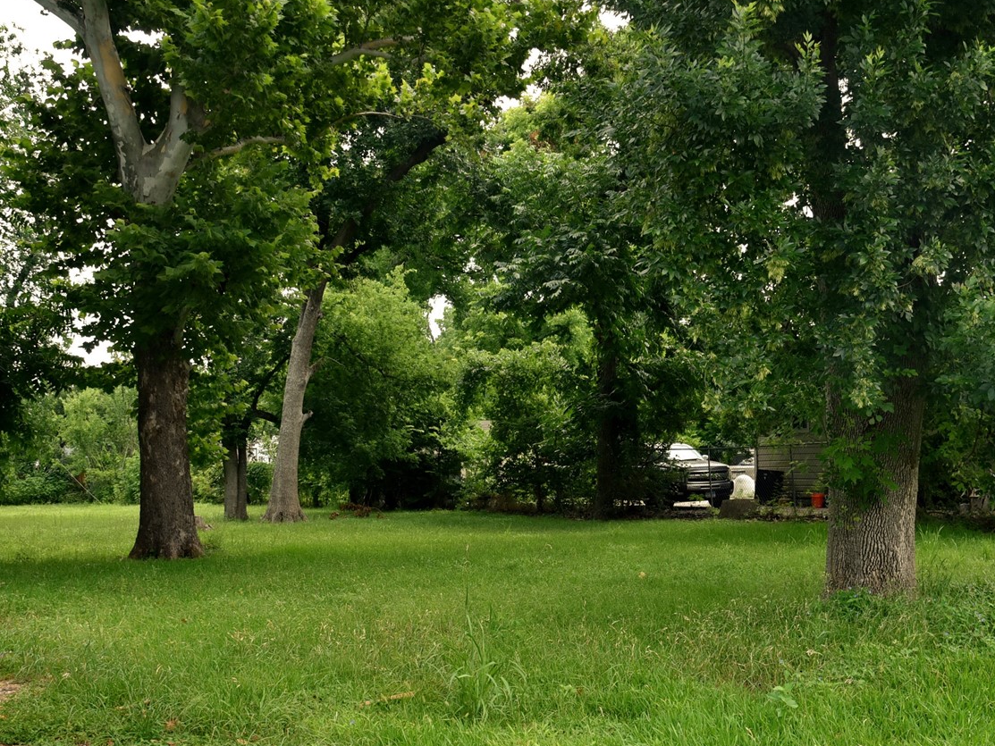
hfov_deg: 42.1
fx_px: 1294
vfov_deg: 31.7
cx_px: 512
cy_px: 548
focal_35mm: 45
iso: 400
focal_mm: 24
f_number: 7.1
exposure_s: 1/200
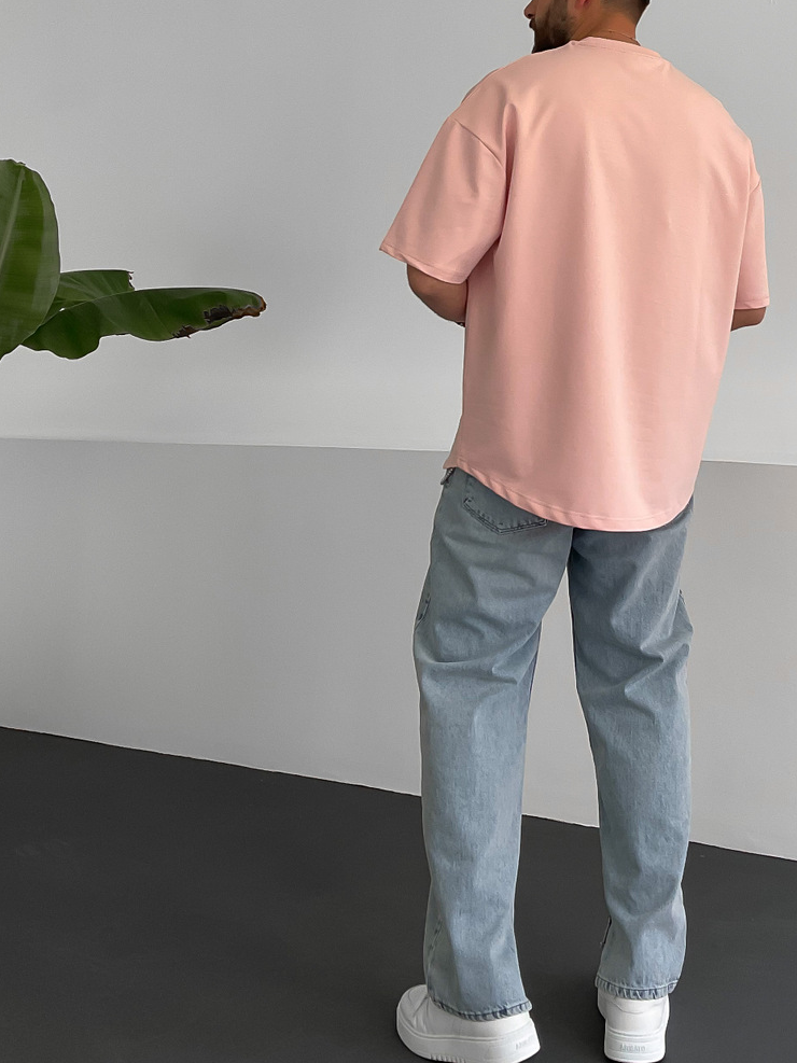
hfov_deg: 30.6
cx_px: 540
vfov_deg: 39.2
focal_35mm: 47
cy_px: 244
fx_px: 1443
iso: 40
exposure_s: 1/120
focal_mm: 3
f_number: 1.8
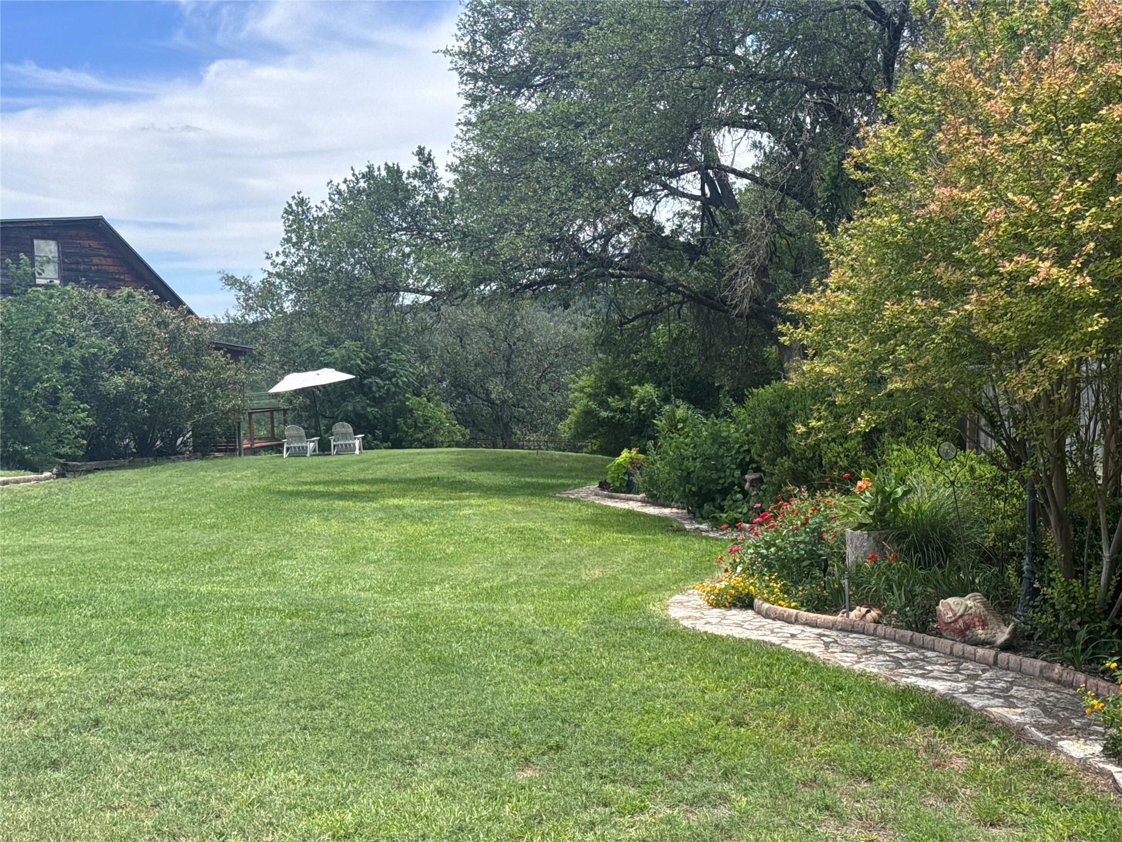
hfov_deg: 39.7
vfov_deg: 30.3
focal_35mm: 48
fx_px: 1556
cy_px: 421
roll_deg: +2.1
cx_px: 561
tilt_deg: -3.1
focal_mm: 6.76
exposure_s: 1/2415
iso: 64
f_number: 1.78
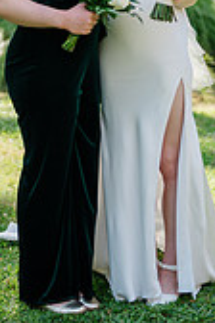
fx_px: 1200
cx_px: 104
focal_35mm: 134
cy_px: -10
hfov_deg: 10.2
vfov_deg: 15.0
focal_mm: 50
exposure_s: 1/800
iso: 64
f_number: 1.8
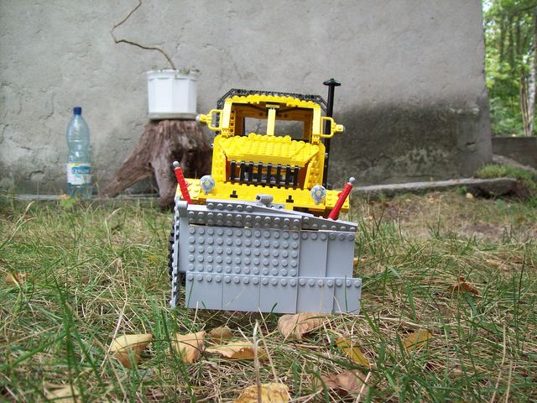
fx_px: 558
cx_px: 268
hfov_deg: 51.4
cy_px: 202
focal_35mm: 36
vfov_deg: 39.7
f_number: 2.7
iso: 80
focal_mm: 6
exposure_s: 1/114
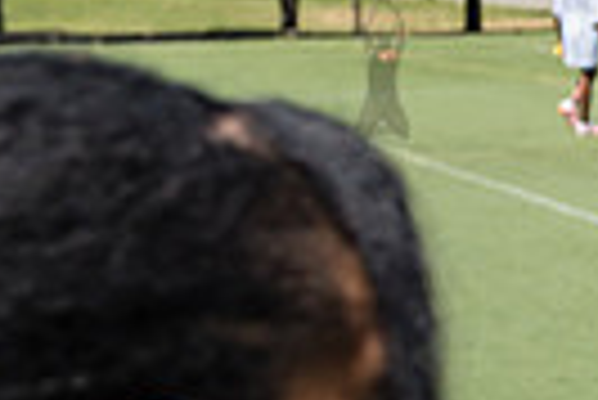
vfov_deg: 6.3
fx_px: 3609
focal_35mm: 217
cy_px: 61
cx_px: 1250
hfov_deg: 8.9
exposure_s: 1/1000
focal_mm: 48
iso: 200
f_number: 4
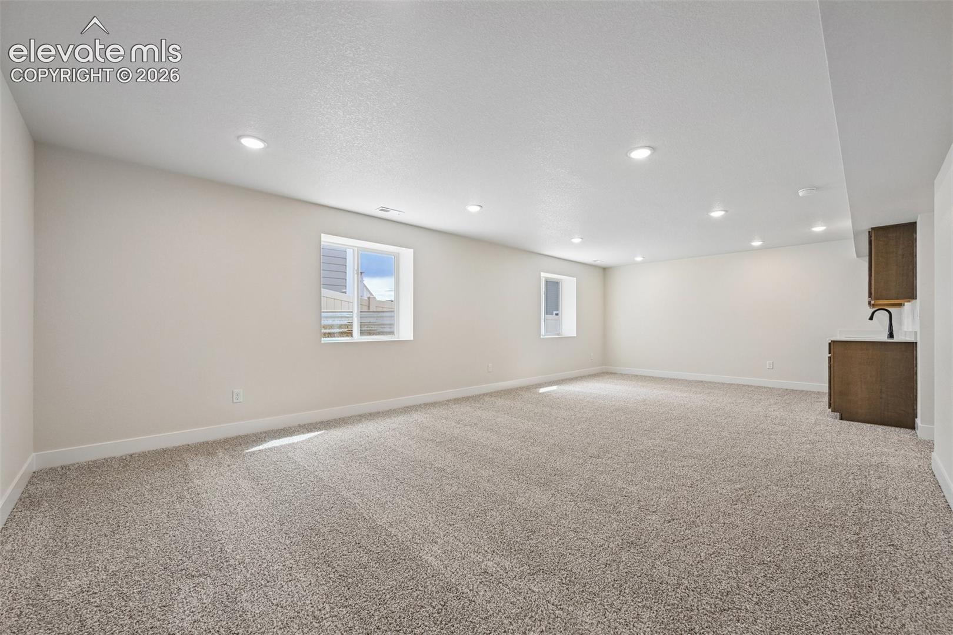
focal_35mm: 14
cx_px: 476
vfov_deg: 81.2
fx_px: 371
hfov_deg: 104.3
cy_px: 318
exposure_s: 1/15
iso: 125
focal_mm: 14
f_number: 9
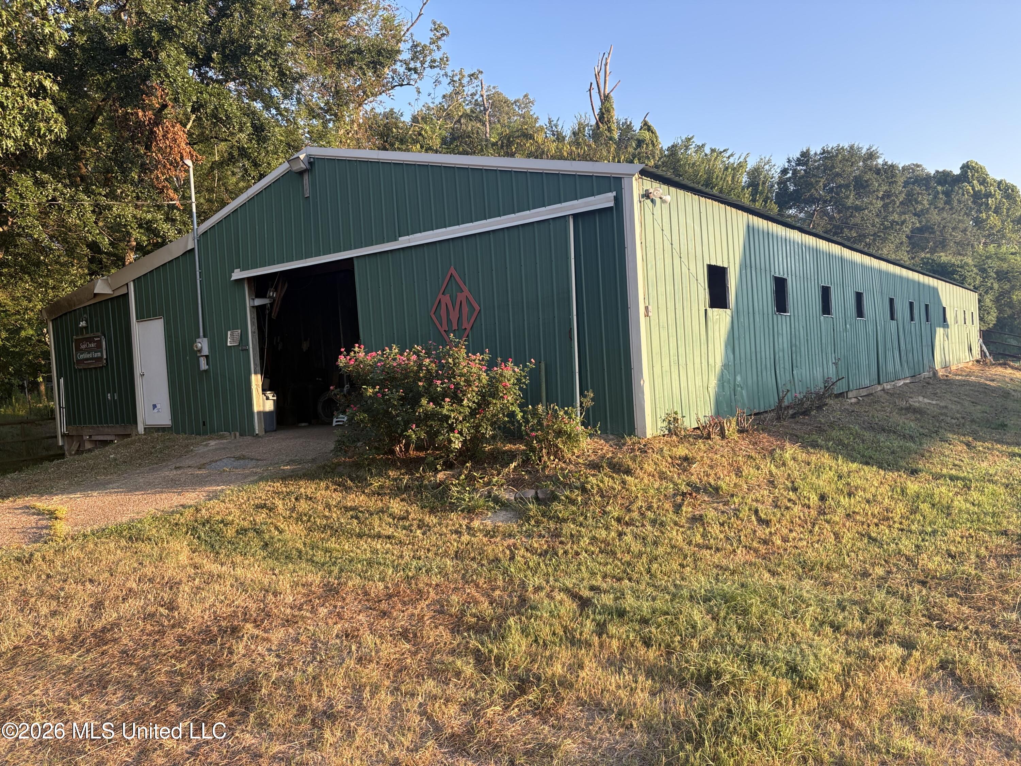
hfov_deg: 67.3
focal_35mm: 26
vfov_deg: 53.1
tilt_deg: -1.1
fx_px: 767
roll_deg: +4.9
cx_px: 510
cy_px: 383
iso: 50
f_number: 1.6
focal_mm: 5.96
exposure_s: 1/395
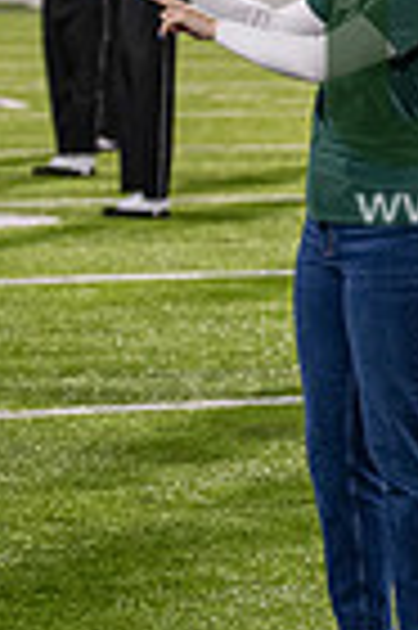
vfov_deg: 7.1
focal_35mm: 291
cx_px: 665
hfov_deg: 4.7
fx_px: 5080
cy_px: 47
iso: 1250
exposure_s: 1/500
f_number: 3.2
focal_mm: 70
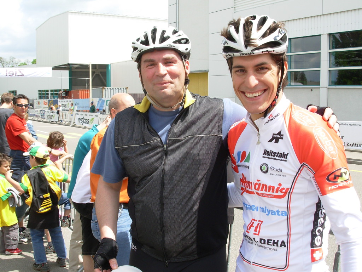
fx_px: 397
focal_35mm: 38
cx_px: 181
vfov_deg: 37.7
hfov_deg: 49.0
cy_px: 136
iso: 50
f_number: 4.9
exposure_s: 1/215
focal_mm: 6.3
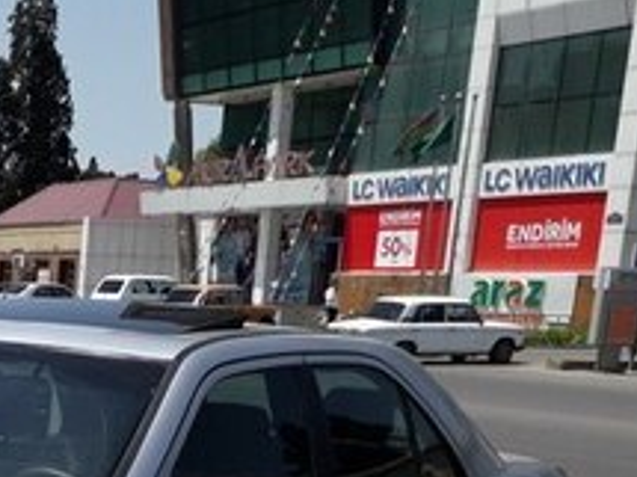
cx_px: -237
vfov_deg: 16.2
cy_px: 716
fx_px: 1527
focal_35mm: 83
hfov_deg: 21.0
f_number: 1.9
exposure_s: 1/2237
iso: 40
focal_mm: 3.6
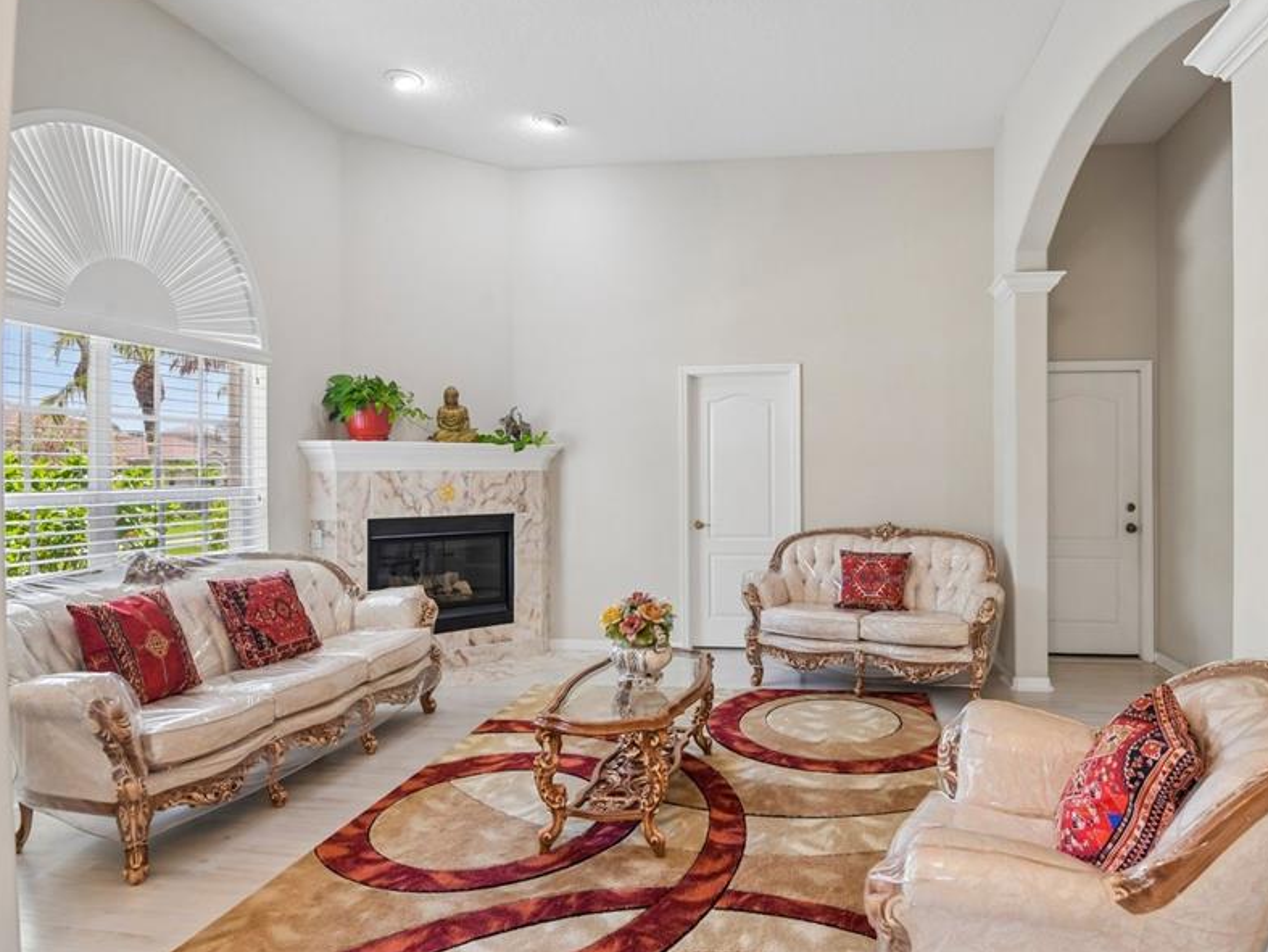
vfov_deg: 66.0
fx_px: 733
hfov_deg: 80.7
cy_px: 475
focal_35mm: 20
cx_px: 762
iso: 400
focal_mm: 16
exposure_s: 1/25
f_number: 8
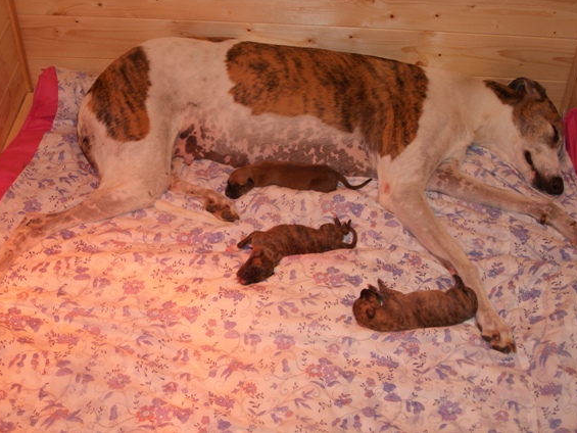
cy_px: 216
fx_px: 817
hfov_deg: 38.9
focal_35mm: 49
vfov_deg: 29.7
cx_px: 287
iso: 400
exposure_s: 1/60
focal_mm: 30
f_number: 4.5
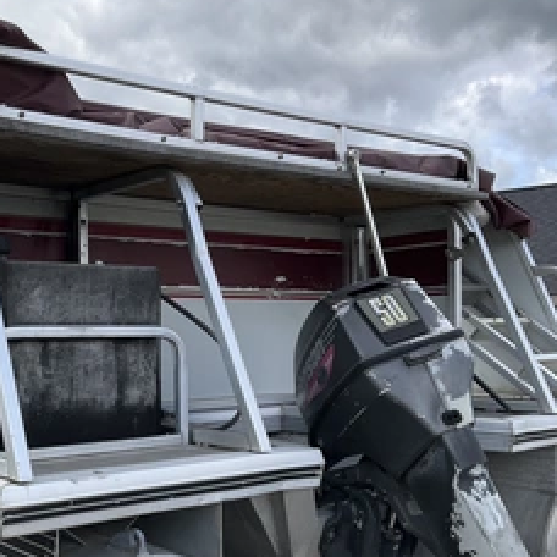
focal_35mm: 45
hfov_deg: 36.1
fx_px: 819
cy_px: 349
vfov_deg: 37.3
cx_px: 98
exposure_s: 1/912
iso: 25
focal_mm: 3
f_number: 1.8
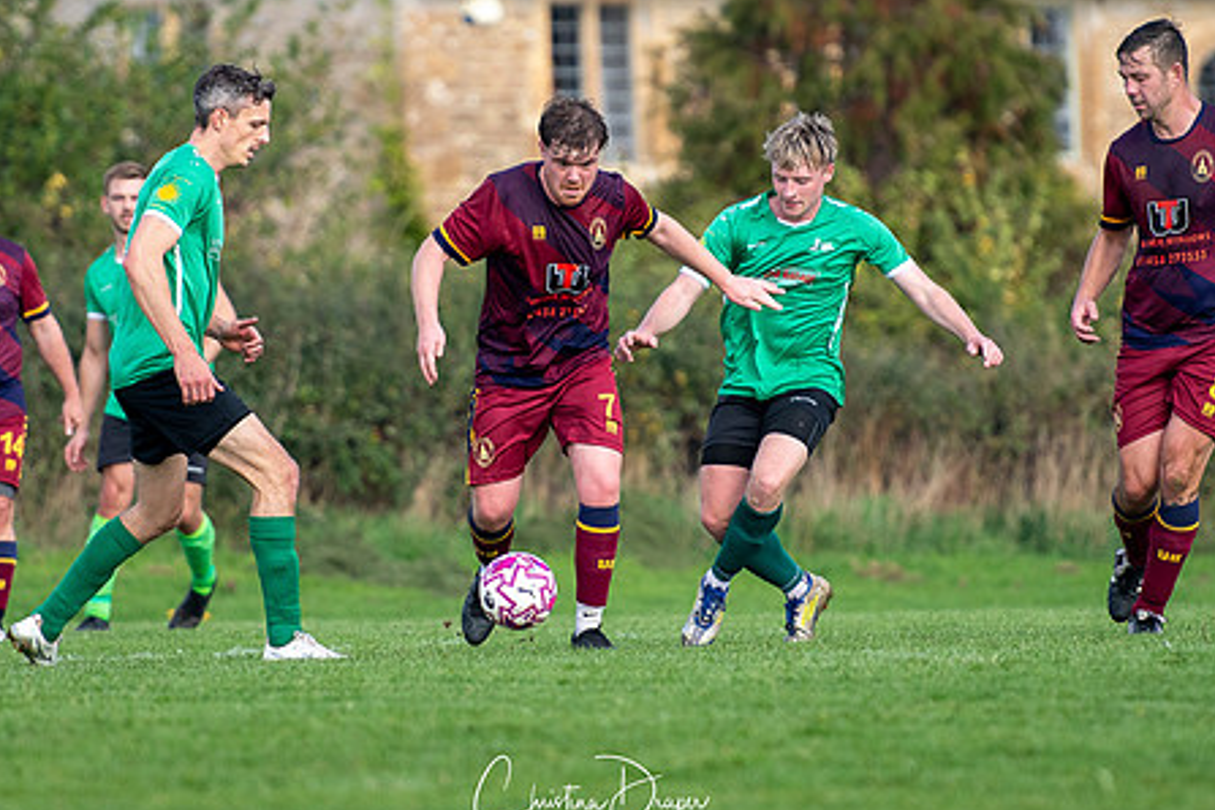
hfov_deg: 4.0
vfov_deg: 2.7
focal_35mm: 514
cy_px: 351
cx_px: 570
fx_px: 17346
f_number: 2.8
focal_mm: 200
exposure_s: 1/2500
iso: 320
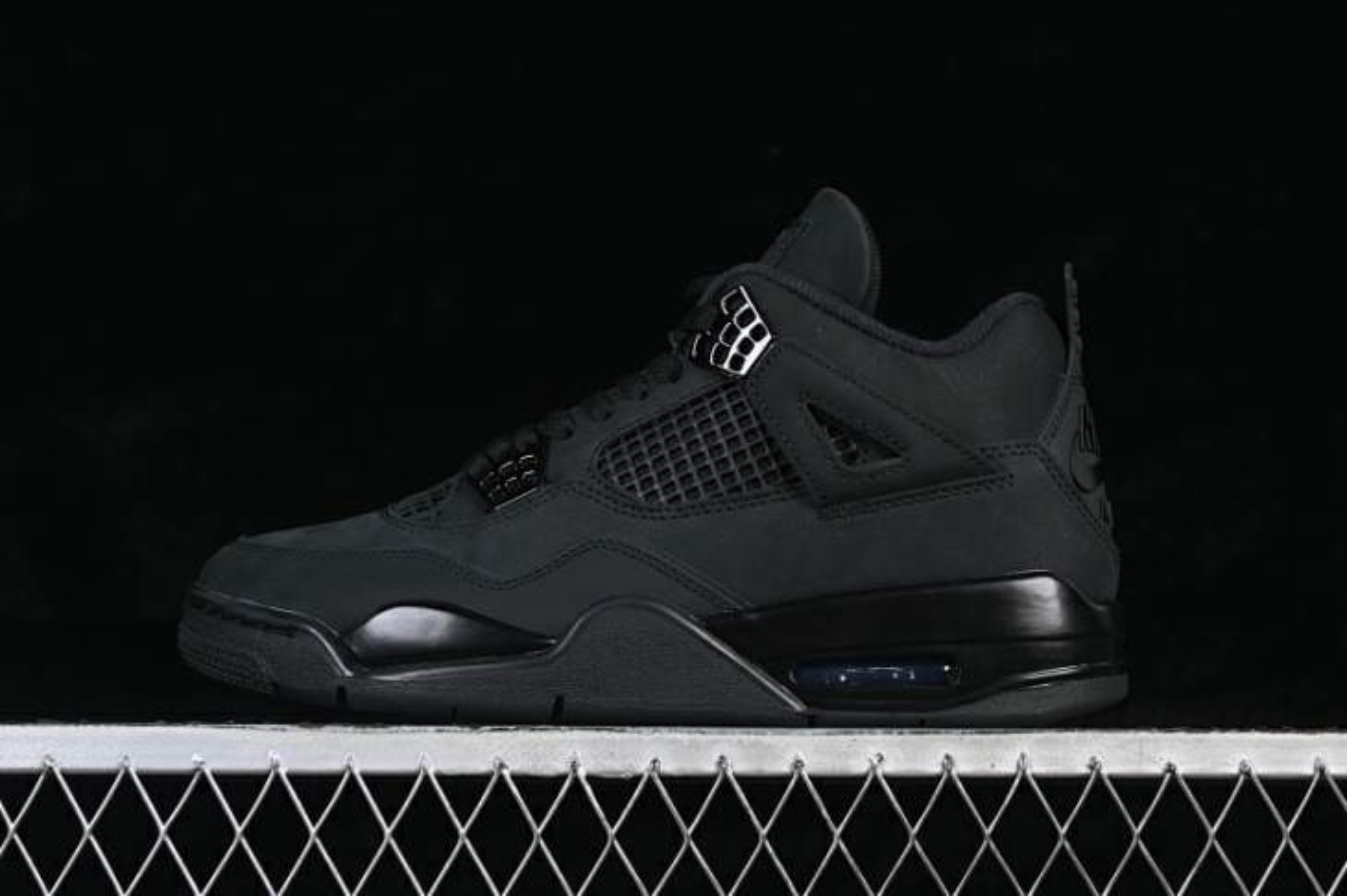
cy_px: 448
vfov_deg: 18.2
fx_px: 2805
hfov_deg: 27.0
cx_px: 674
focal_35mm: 75
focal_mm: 50
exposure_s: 1/60
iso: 160
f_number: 6.3
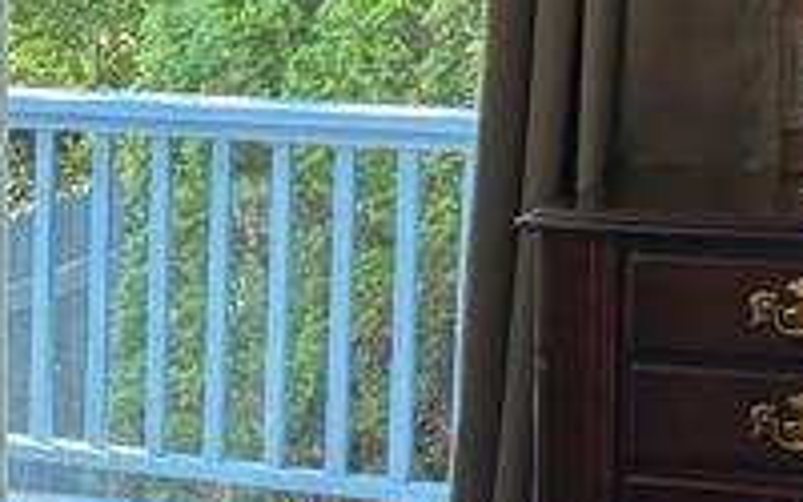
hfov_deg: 13.2
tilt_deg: -7.5
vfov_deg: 9.3
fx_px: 3086
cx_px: -679
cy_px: 241
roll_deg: +0.9
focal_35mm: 141
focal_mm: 5.96
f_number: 1.6
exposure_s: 1/60
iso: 100
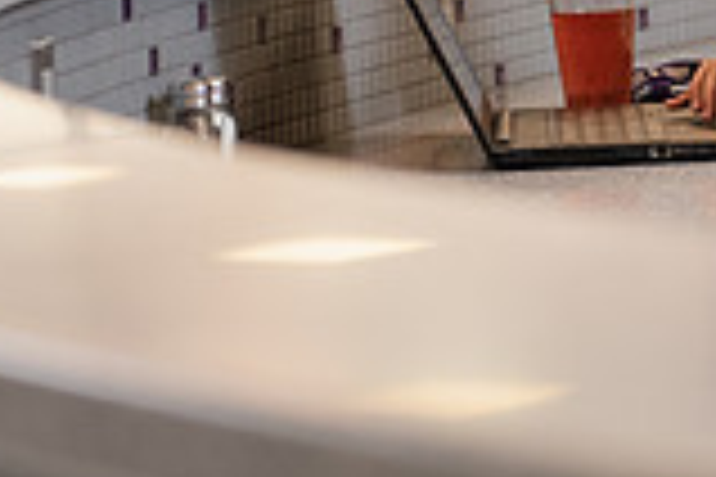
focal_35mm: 255
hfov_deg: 8.0
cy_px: -29
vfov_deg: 5.4
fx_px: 5071
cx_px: 698
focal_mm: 70
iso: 640
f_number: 3.2
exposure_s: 1/160
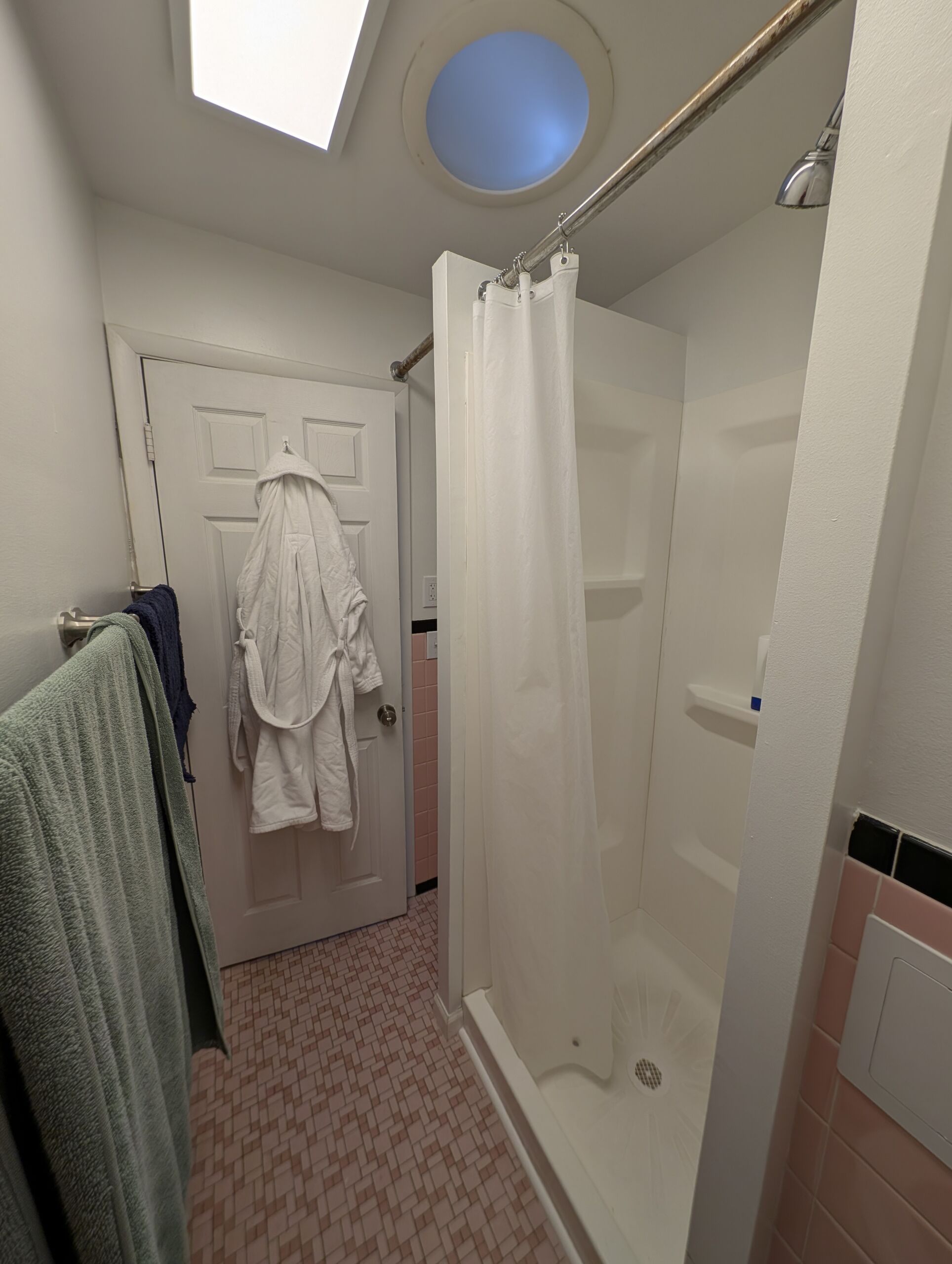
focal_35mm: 12
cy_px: 632
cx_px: 476
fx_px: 439
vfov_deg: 110.5
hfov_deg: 94.6
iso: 22
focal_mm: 2.23
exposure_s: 1/147
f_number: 1.95
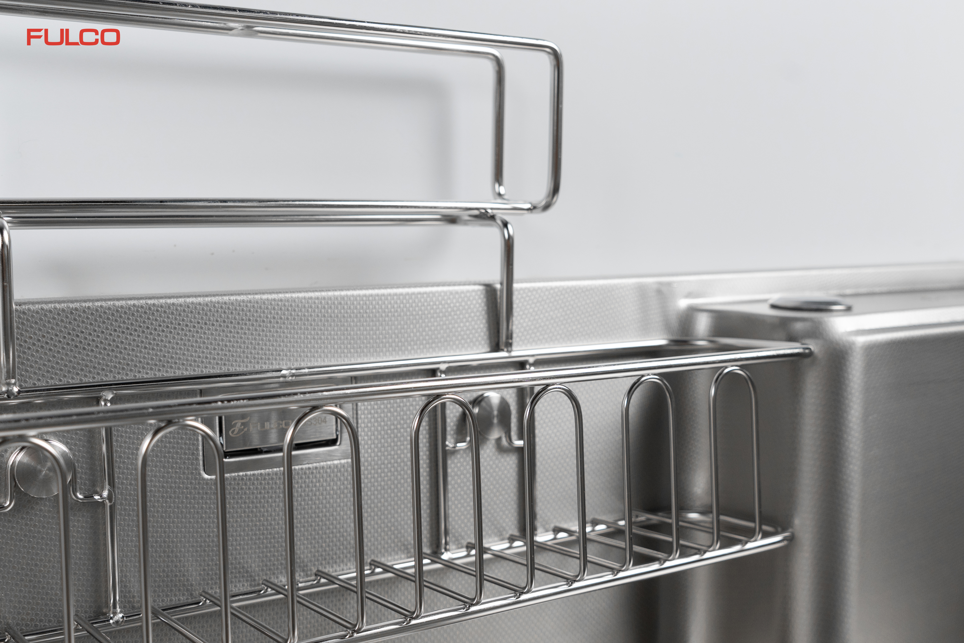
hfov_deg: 46.4
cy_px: 322
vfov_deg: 31.9
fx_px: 1125
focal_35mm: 42
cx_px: 482
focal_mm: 28
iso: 800
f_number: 5.6
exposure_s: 1/80
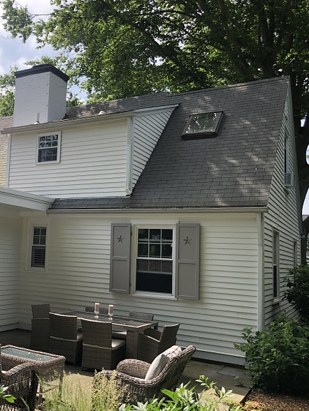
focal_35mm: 38
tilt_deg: +7.6
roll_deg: -3.1
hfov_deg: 36.2
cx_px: 54
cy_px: 207
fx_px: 452
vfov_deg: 49.0
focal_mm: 3.99
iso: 20
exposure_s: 1/838
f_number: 1.8
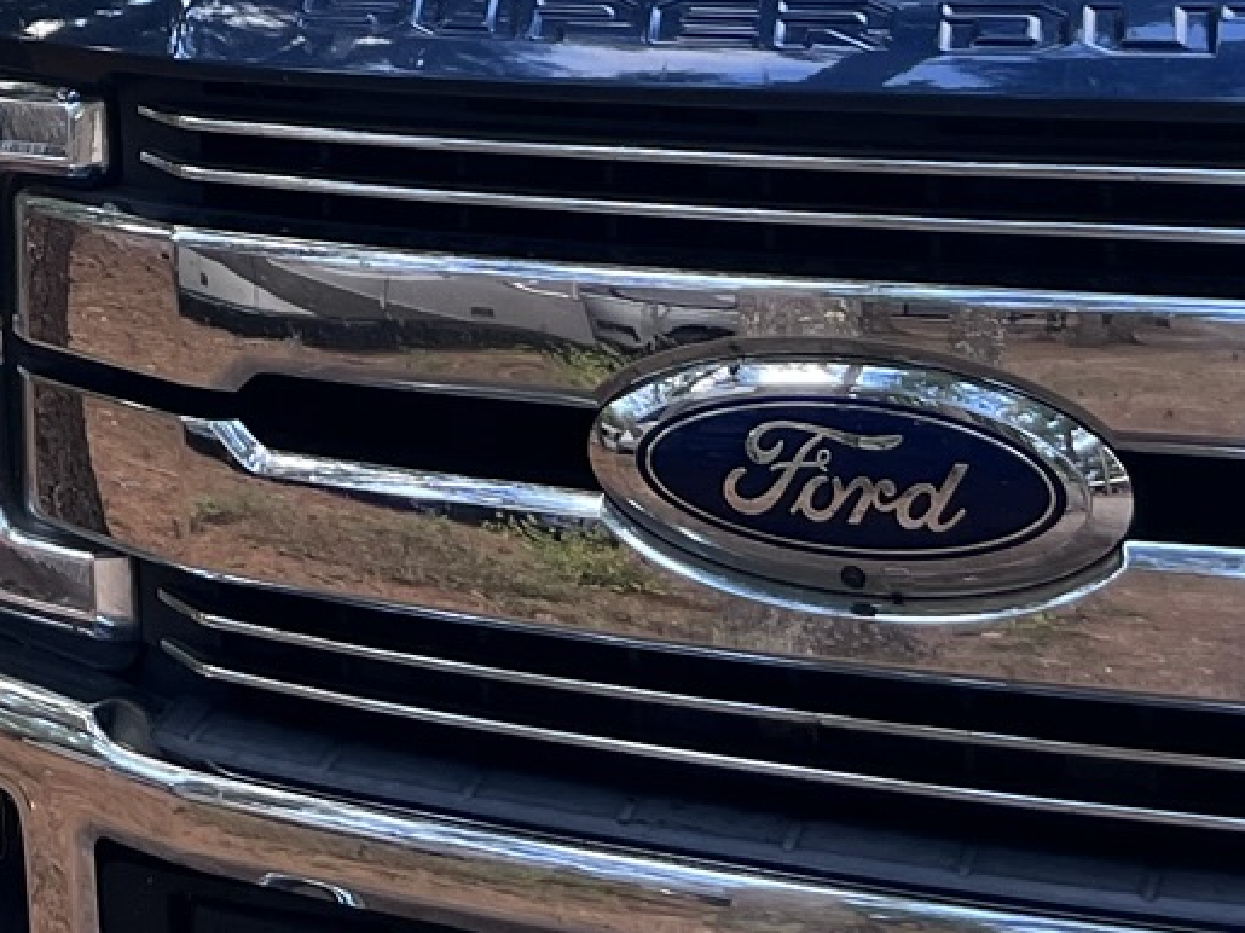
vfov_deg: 13.2
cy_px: -735
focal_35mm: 101
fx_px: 3632
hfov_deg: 18.1
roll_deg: +1.4
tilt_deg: +6.2
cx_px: -394
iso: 80
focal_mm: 5.7
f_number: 1.5
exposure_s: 1/121
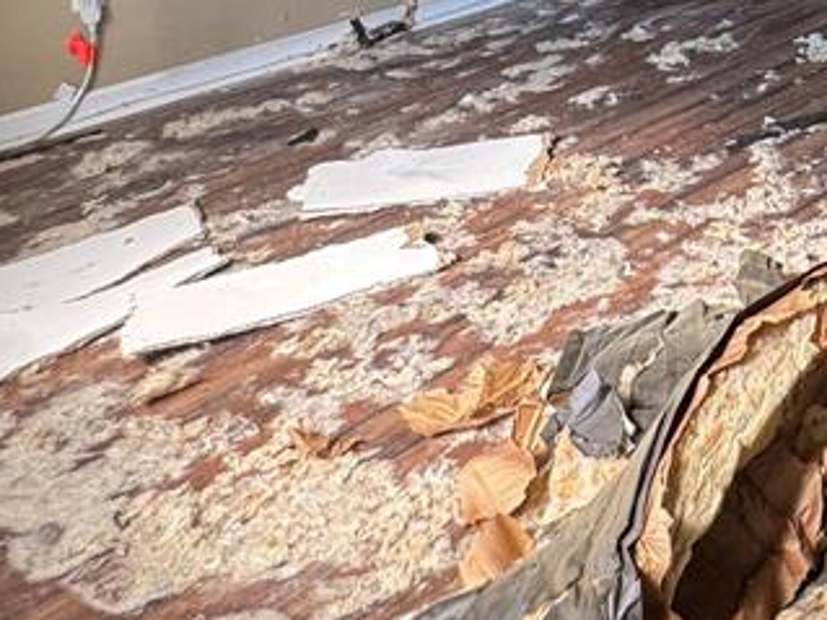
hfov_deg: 34.9
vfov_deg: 26.3
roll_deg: +1.1
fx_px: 1075
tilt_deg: -8.7
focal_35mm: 45
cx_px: 951
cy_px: -228
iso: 125
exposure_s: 1/99
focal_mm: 2.22
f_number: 2.2
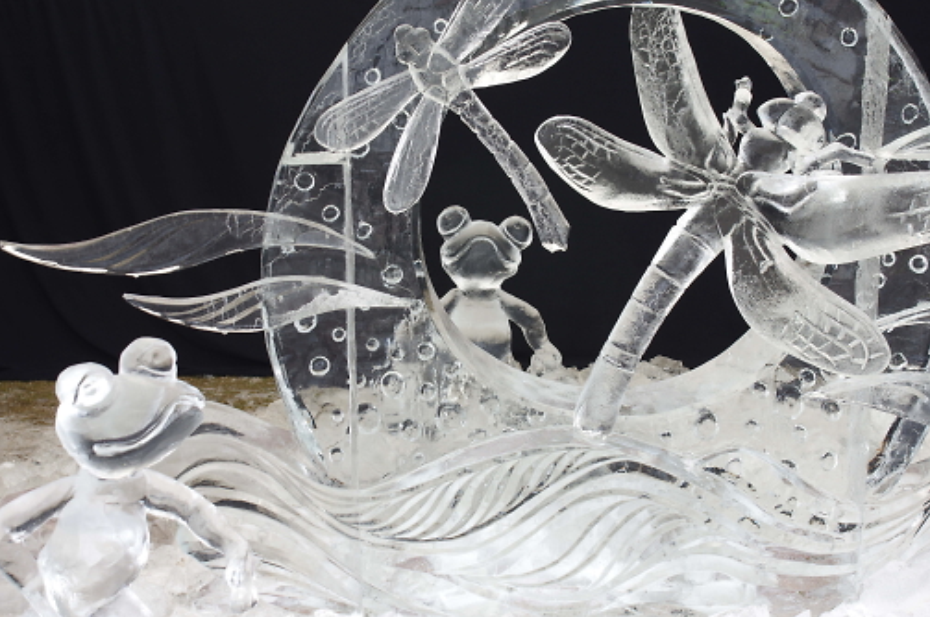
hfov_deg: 32.4
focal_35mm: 62
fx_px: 1600
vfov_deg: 21.8
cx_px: 470
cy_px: 290
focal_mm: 35
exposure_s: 1/15
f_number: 5.6
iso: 100
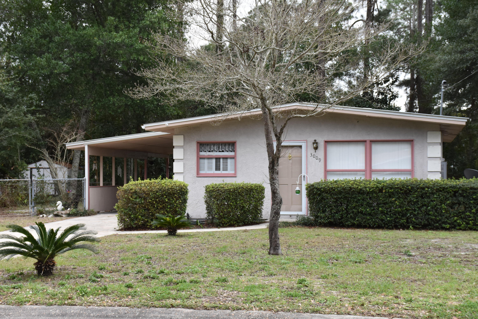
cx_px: 239
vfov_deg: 21.6
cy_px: 160
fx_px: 836
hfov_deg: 31.9
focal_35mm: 63
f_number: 8
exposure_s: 1/320
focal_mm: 42
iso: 800
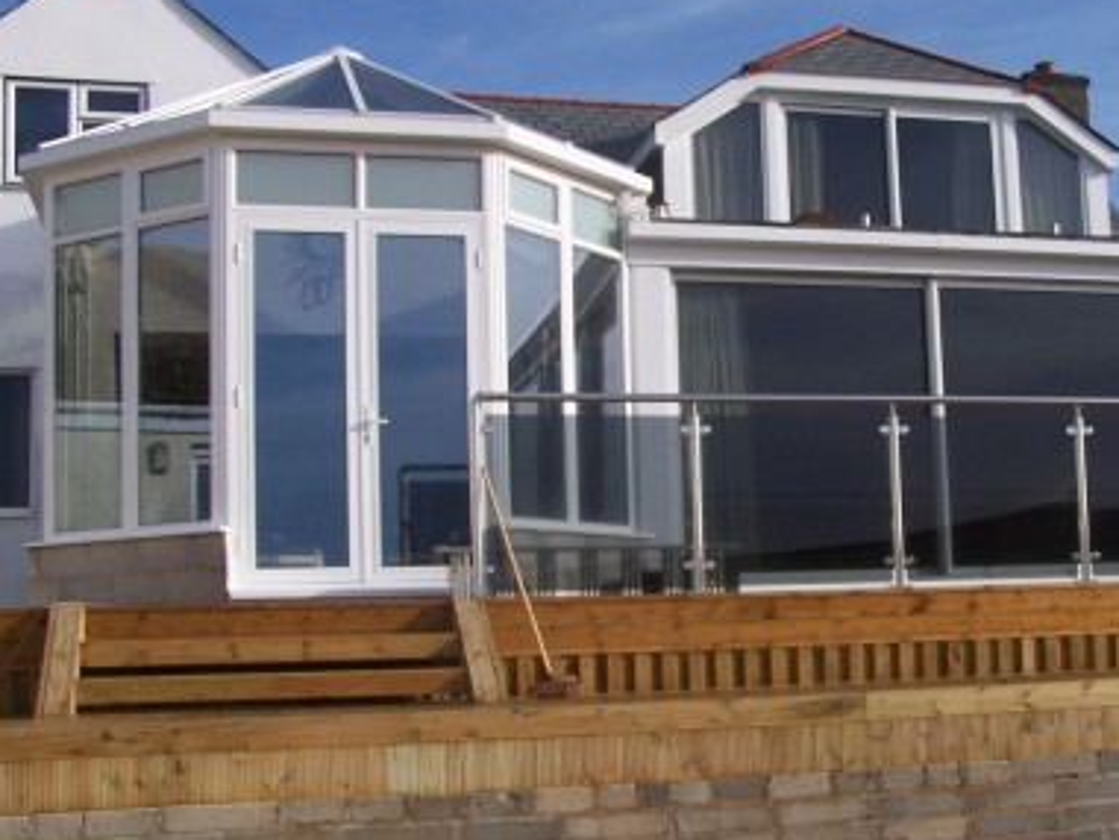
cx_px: 749
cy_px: 432
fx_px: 1649
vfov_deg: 28.6
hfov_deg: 37.1
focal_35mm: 51
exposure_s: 1/500
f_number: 5.6
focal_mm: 6.3
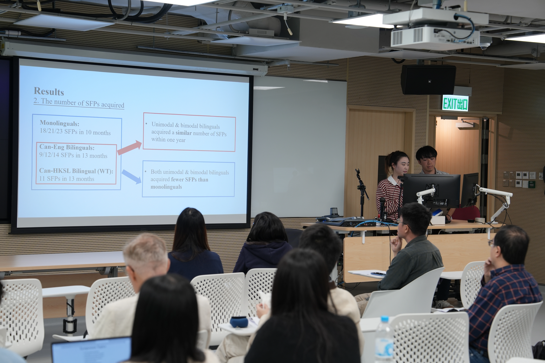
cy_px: 182
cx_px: 272
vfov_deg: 19.5
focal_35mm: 70
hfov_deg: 28.8
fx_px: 1060
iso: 320
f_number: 4
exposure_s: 1/50
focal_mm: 70
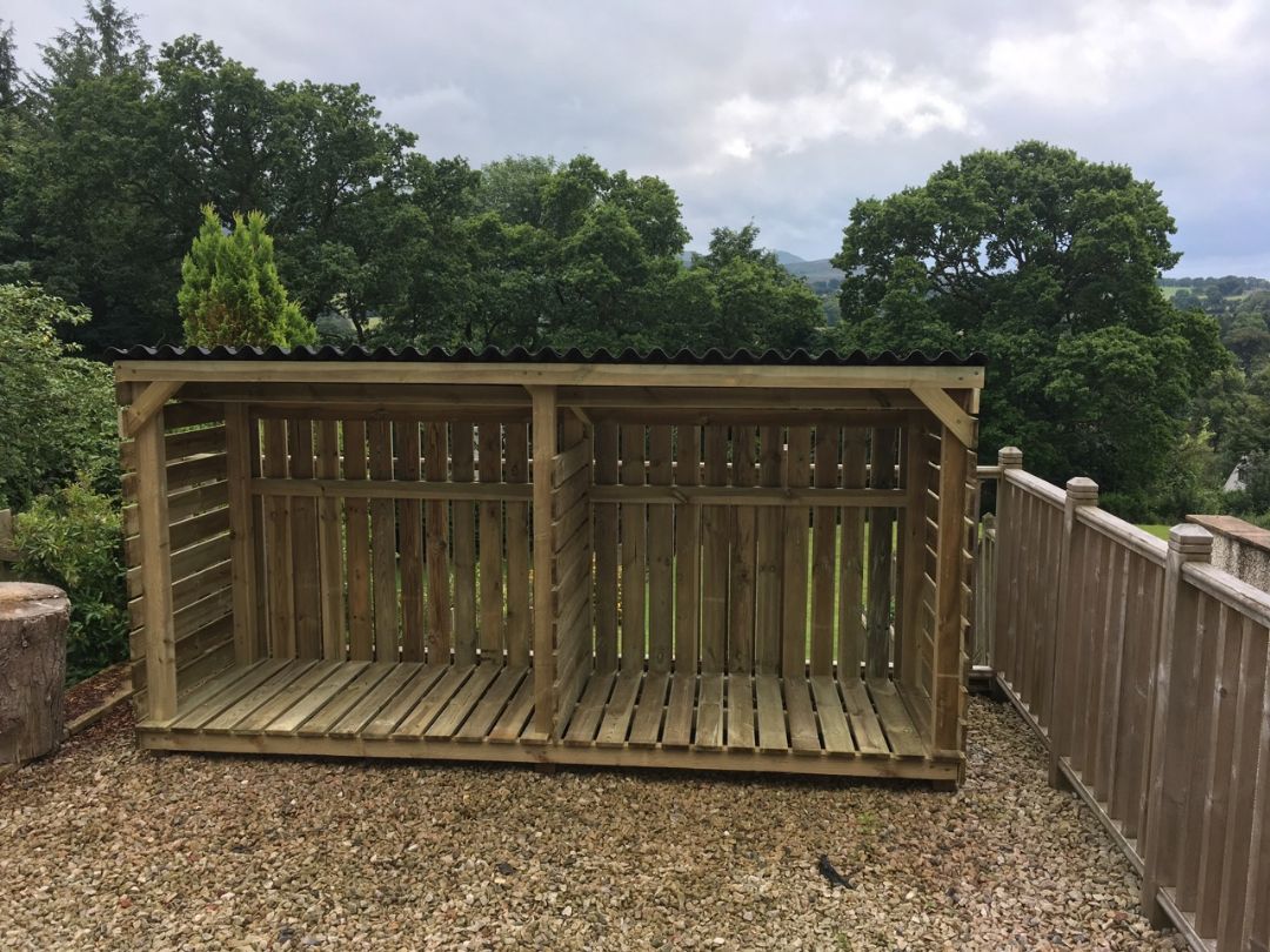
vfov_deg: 48.2
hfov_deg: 61.7
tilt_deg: -8.2
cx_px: 635
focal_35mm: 29
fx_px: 1064
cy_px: 476
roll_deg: +0.6
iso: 25
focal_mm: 4.15
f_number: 2.2
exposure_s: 1/705
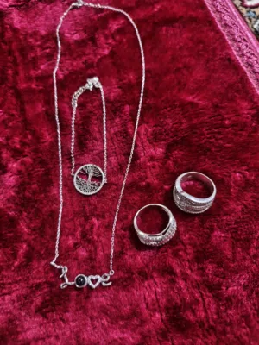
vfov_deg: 73.9
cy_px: 172
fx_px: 229
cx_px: 130
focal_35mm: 23
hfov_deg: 58.9
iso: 2536
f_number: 1.8
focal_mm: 5.56
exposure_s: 1/25
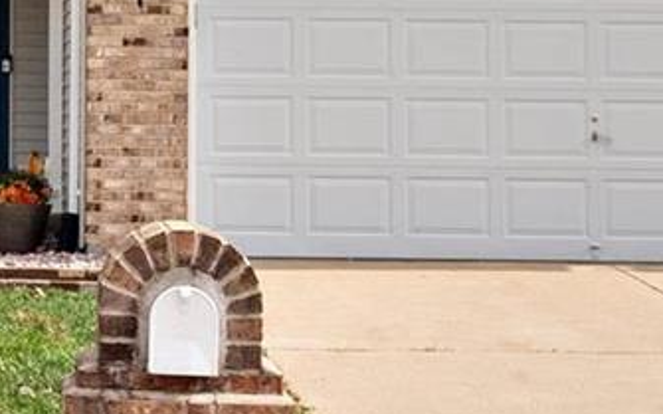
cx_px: -97
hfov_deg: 14.0
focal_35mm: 146
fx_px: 2637
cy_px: -259
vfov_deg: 8.7
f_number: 8
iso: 400
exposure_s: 1/1000
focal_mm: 15
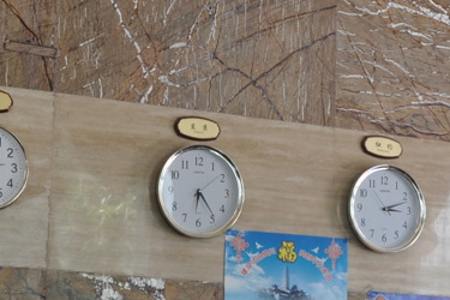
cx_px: 427
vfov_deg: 10.8
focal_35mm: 127
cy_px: 205
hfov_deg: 15.9
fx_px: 1587
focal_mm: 18
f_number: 5.6
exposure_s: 1/30
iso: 220
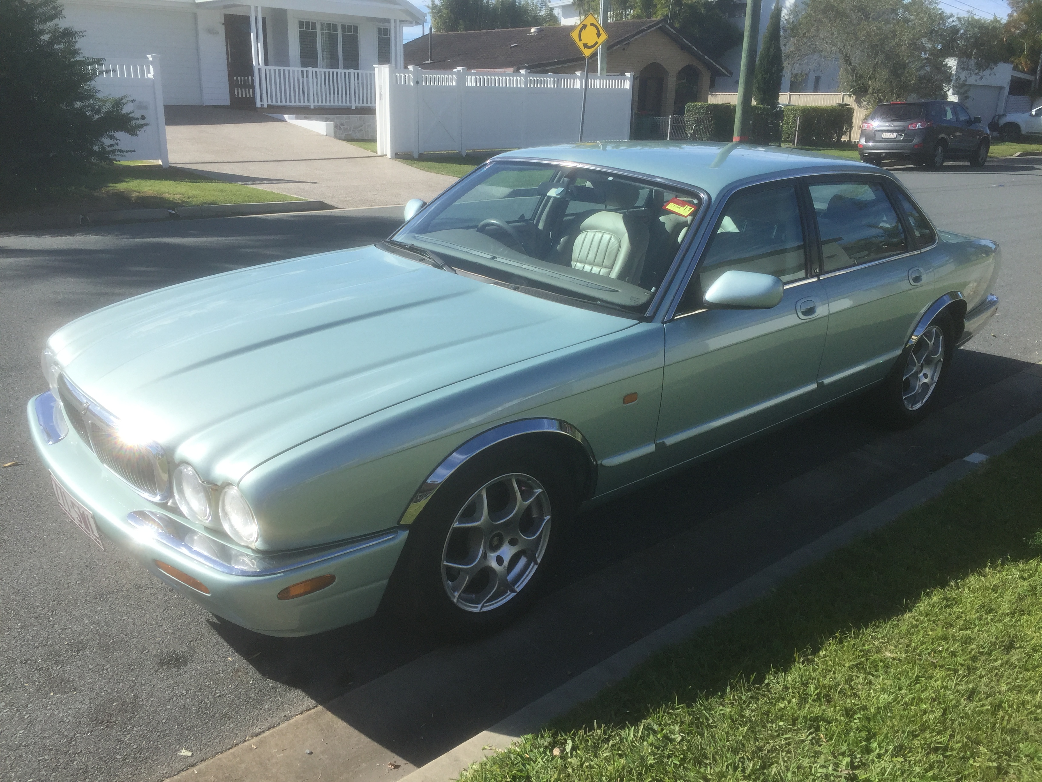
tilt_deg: -18.0
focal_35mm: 29
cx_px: 521
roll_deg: -1.7
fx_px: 873
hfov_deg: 61.7
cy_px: 391
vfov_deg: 48.2
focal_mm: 4.15
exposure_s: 1/1799
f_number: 2.2
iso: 32
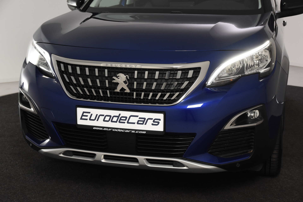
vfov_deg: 23.8
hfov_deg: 35.1
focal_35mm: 57
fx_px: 480
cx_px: 152
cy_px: 101
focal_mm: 38
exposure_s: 1/125
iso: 1600
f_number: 5.6
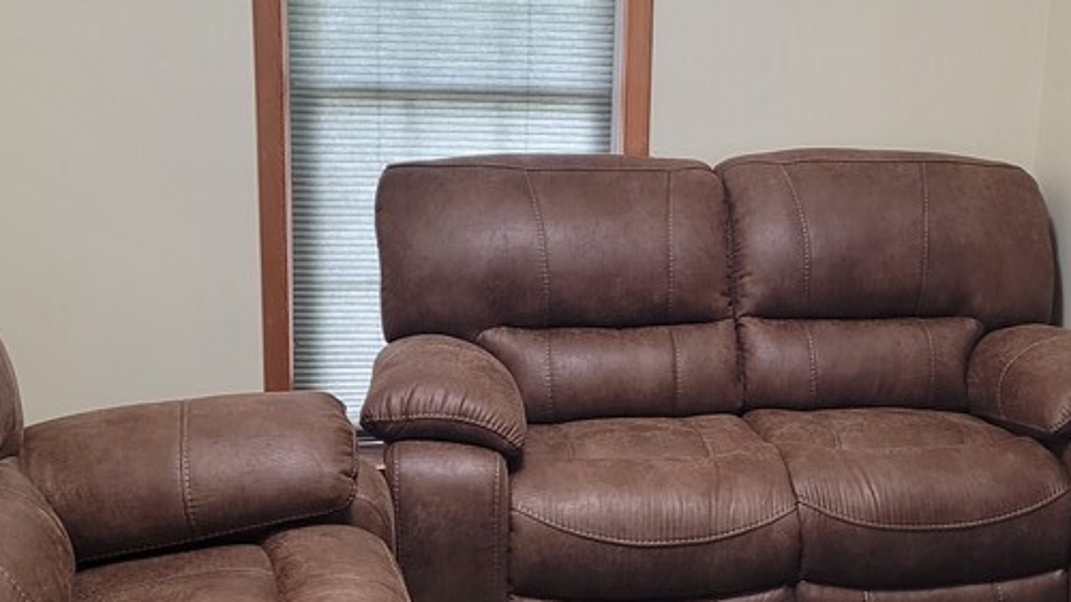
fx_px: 1647
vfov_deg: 20.7
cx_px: 638
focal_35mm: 58
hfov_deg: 35.9
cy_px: 347
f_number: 1.8
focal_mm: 5.4
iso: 320
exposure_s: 1/40
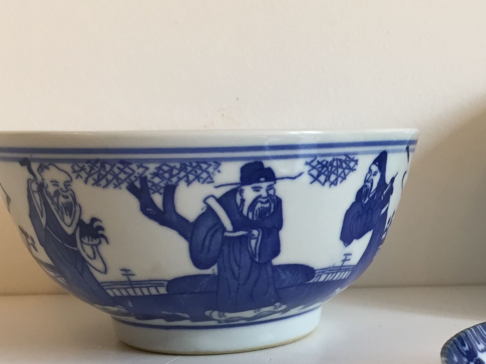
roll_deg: +0.3
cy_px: 255
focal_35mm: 55
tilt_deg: -8.8
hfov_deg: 33.6
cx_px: 411
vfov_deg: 26.3
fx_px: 772
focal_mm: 4.15
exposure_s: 1/33
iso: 40
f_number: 2.2
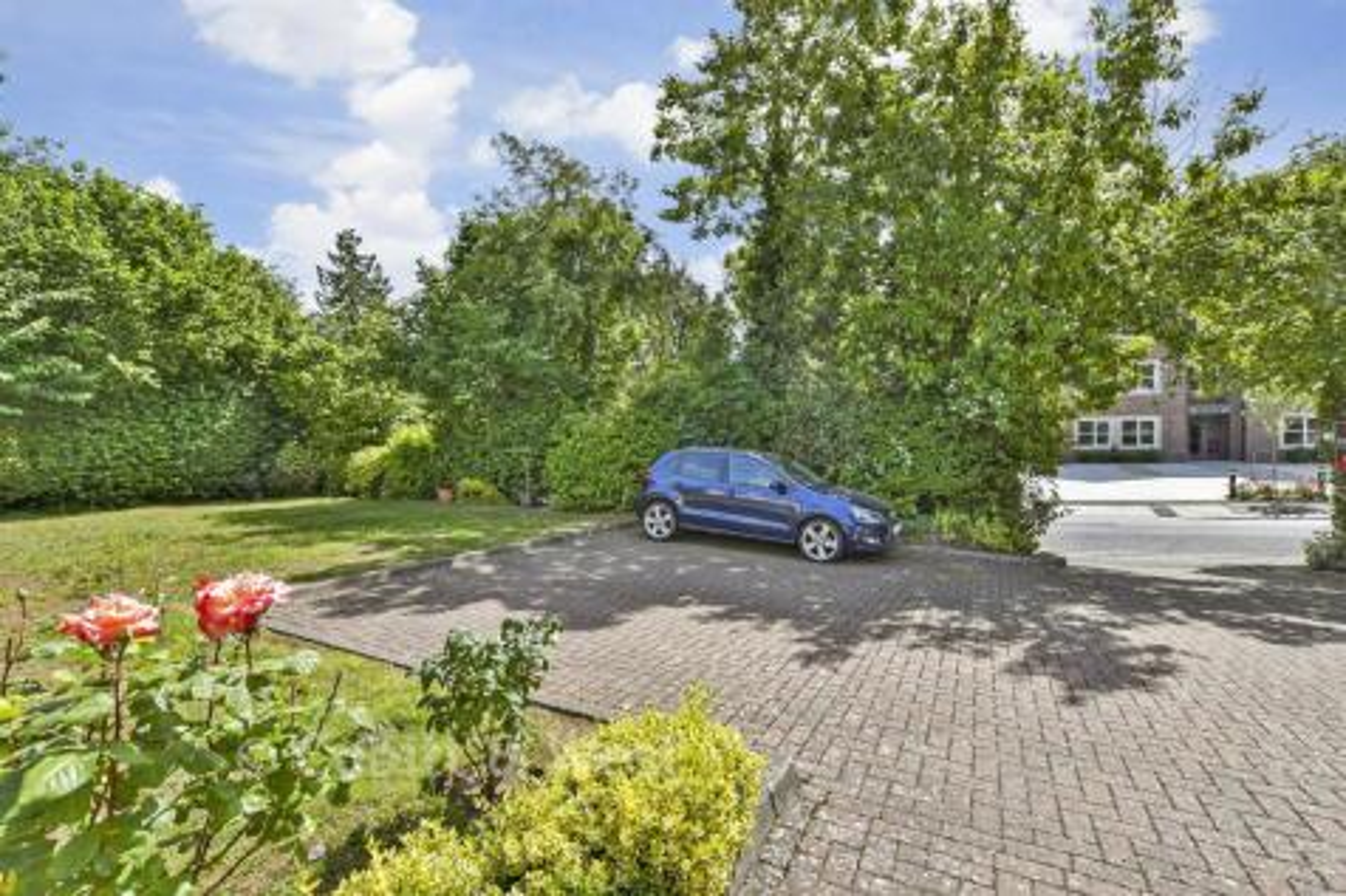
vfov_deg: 77.3
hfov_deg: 100.4
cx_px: 673
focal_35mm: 15
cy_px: 448
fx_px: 561
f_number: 8
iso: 160
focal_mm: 10
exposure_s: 1/125
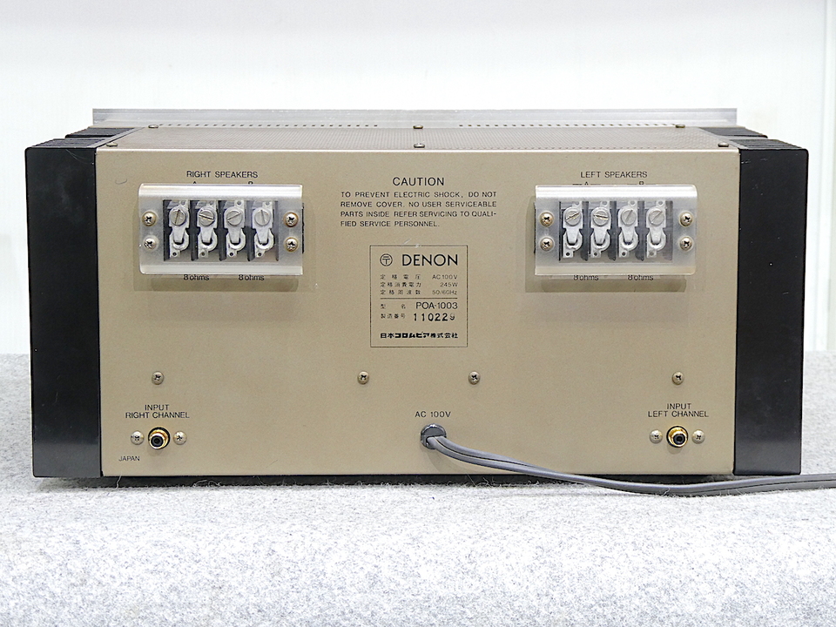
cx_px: 418
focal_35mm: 79
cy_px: 314
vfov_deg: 18.7
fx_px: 1908
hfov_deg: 24.7
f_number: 4.7
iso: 200
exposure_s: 1/5
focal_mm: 14.1
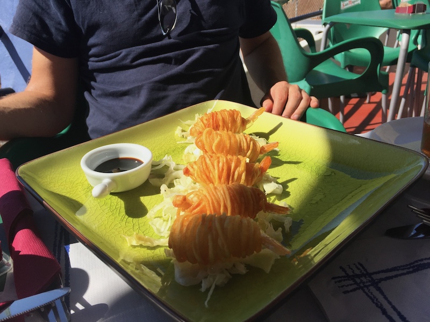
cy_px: 161
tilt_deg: -22.6
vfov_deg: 48.2
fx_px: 360
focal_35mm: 29
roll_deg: +2.5
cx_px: 215
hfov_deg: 61.7
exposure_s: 1/2198
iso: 32
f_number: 2.2
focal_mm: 4.15
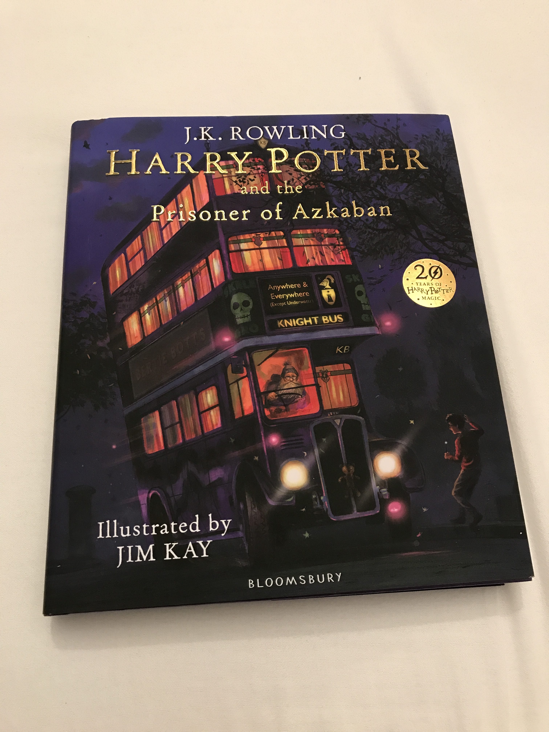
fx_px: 592
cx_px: 274
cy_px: 366
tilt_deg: -72.1
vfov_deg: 63.4
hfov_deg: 49.7
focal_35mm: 28
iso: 80
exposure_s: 1/17
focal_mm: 3.99
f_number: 1.8
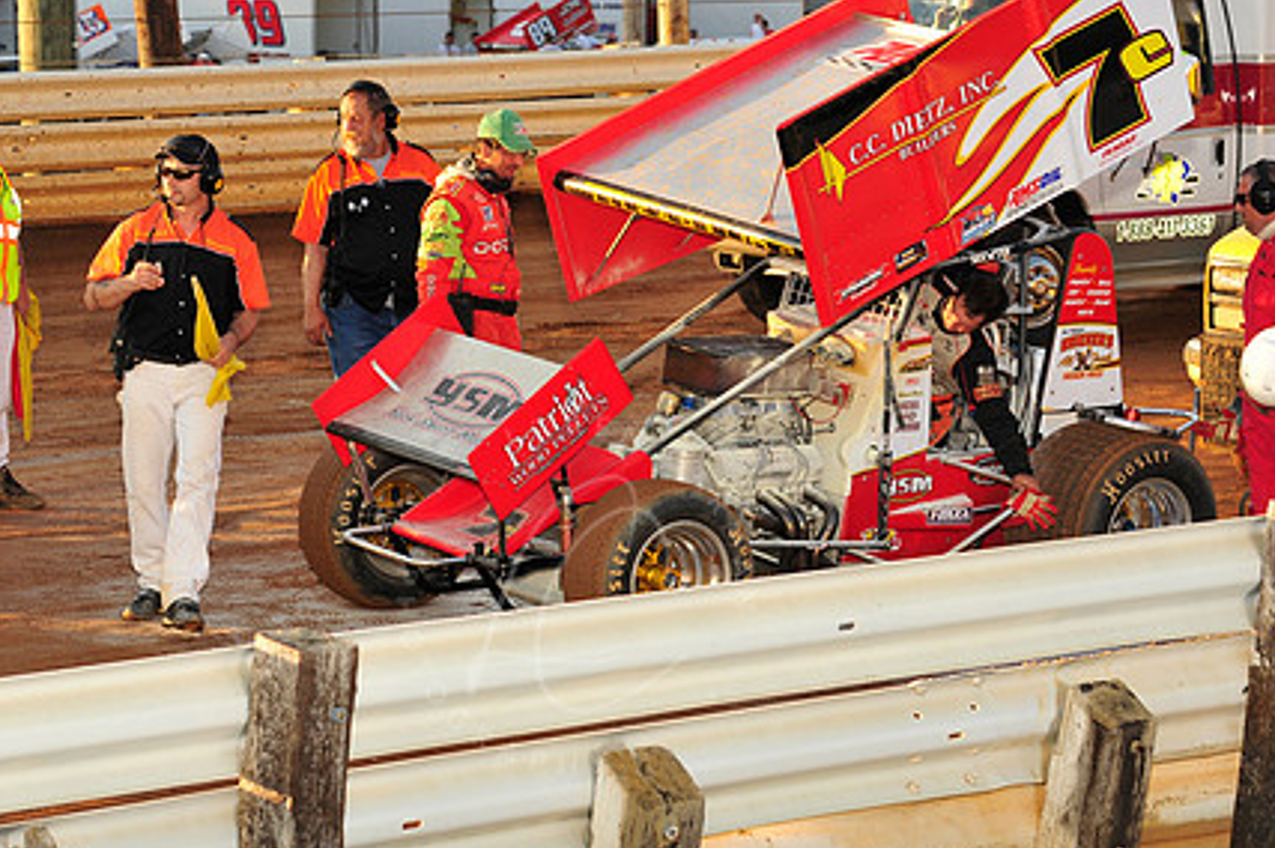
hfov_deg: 12.6
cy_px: 319
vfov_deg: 8.4
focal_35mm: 163
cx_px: 573
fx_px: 5768
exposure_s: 1/320
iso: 640
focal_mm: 120
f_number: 8
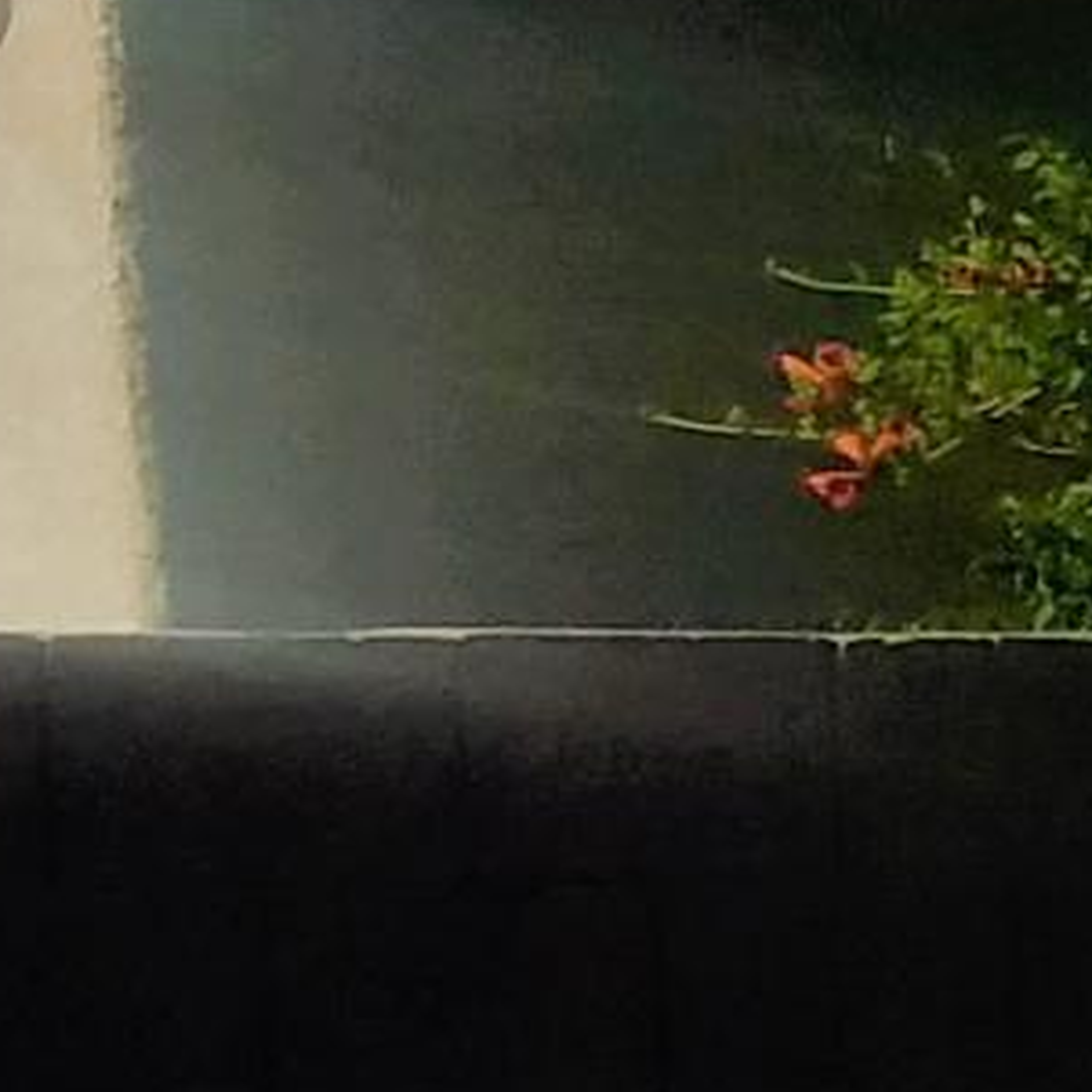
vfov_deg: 7.5
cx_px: 5275
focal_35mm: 229
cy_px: 1473
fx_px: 8173
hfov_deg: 5.7
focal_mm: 4.2
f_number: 1.7
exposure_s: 1/3792
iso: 50
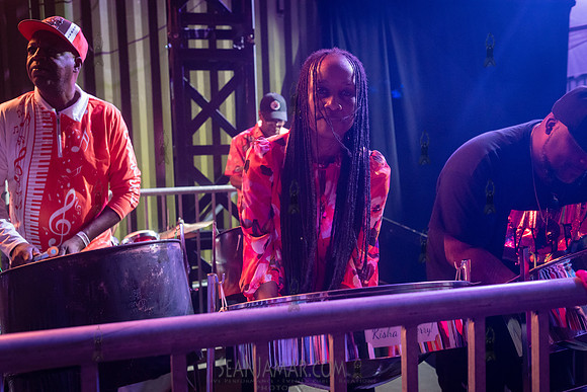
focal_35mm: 35
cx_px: 294
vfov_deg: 37.9
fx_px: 571
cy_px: 196
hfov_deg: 54.4
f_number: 4
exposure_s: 1/250
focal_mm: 35
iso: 5000
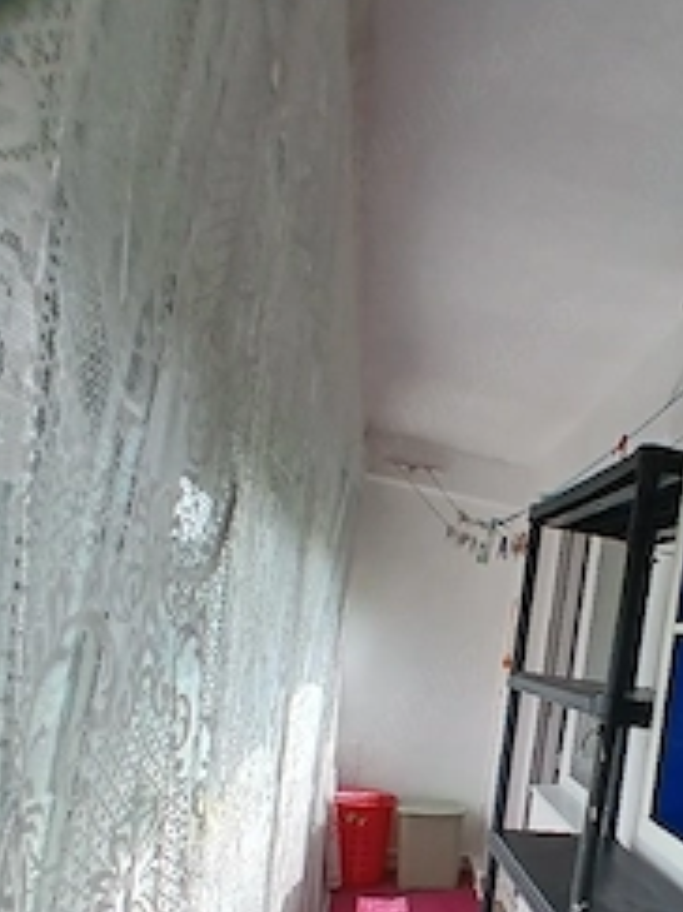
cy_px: 724
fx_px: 737
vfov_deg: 58.8
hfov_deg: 47.4
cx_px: 533
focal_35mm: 28
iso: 50
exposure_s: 1/312
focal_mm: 1.4
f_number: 2.2
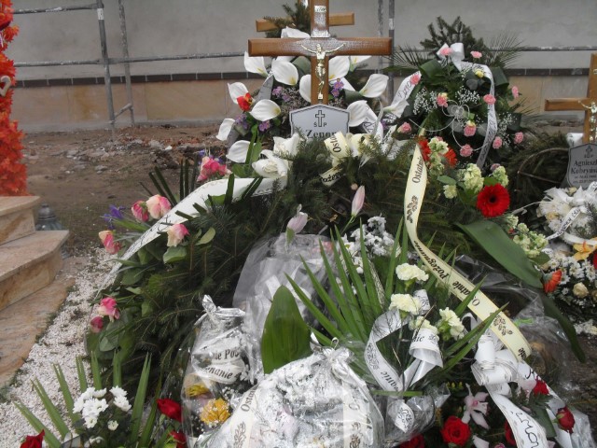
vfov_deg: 40.7
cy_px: 224
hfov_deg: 52.6
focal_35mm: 35
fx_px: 604
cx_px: 298
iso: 100
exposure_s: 1/500
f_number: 3.2
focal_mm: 6.3
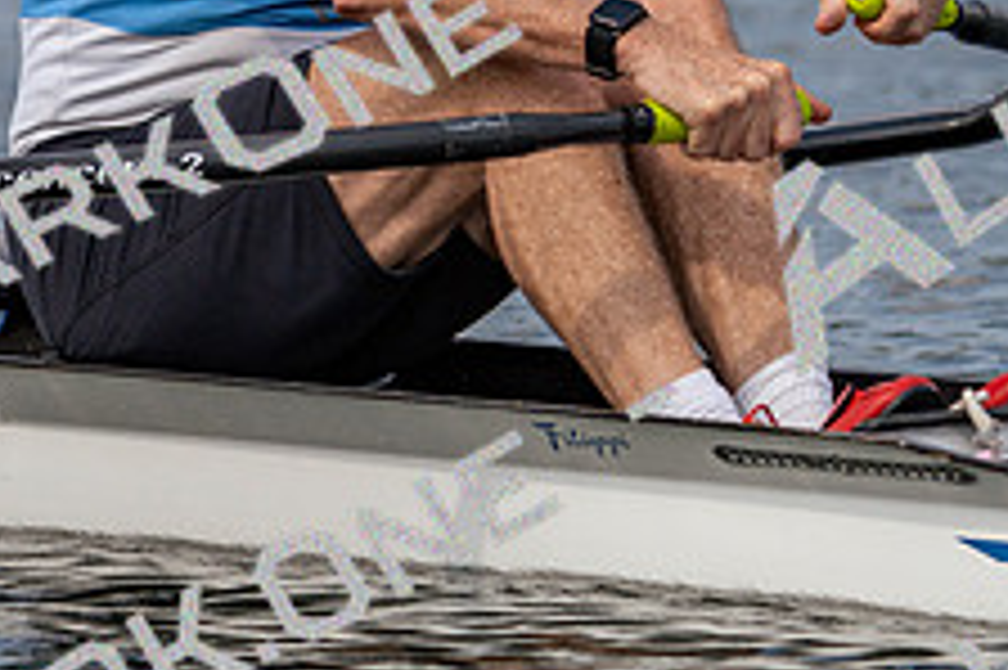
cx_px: 387
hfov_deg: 4.0
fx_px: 14493
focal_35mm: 518
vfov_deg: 2.6
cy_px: -52
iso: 250
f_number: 5.6
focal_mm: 200
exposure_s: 1/1600
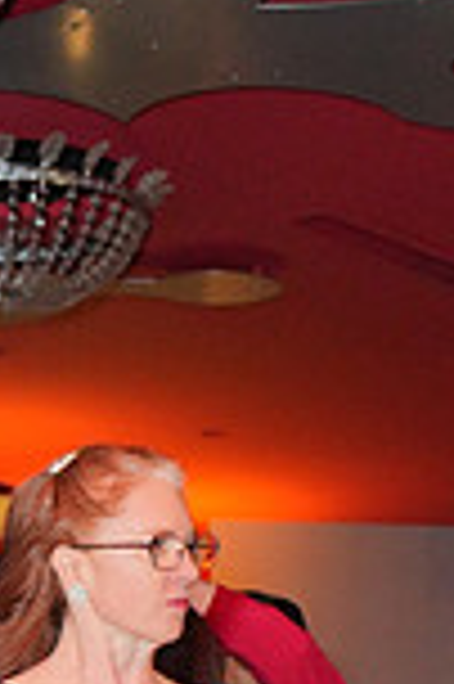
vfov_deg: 13.3
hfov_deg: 9.4
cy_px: 1066
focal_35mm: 145
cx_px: 389
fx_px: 2749
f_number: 4
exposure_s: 1/160
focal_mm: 38
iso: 4000
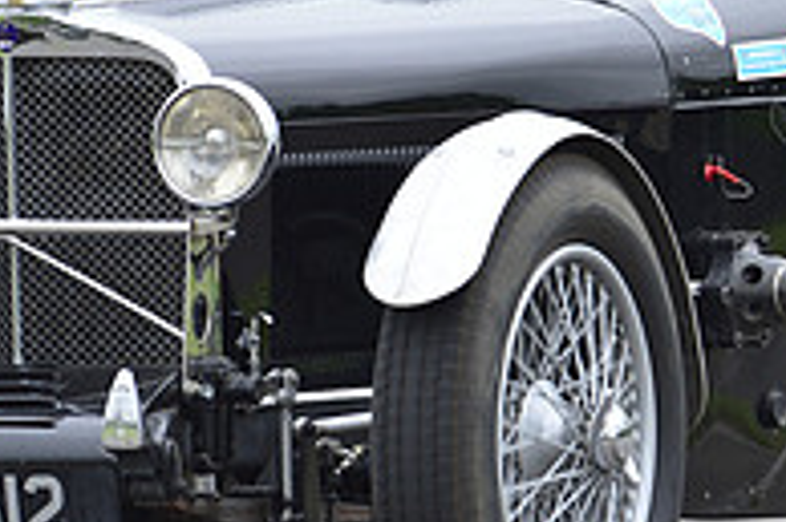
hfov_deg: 1.4
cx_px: 336
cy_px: 255
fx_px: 32634
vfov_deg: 0.9
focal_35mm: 1496
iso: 640
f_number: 5
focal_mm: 500
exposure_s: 1/1250
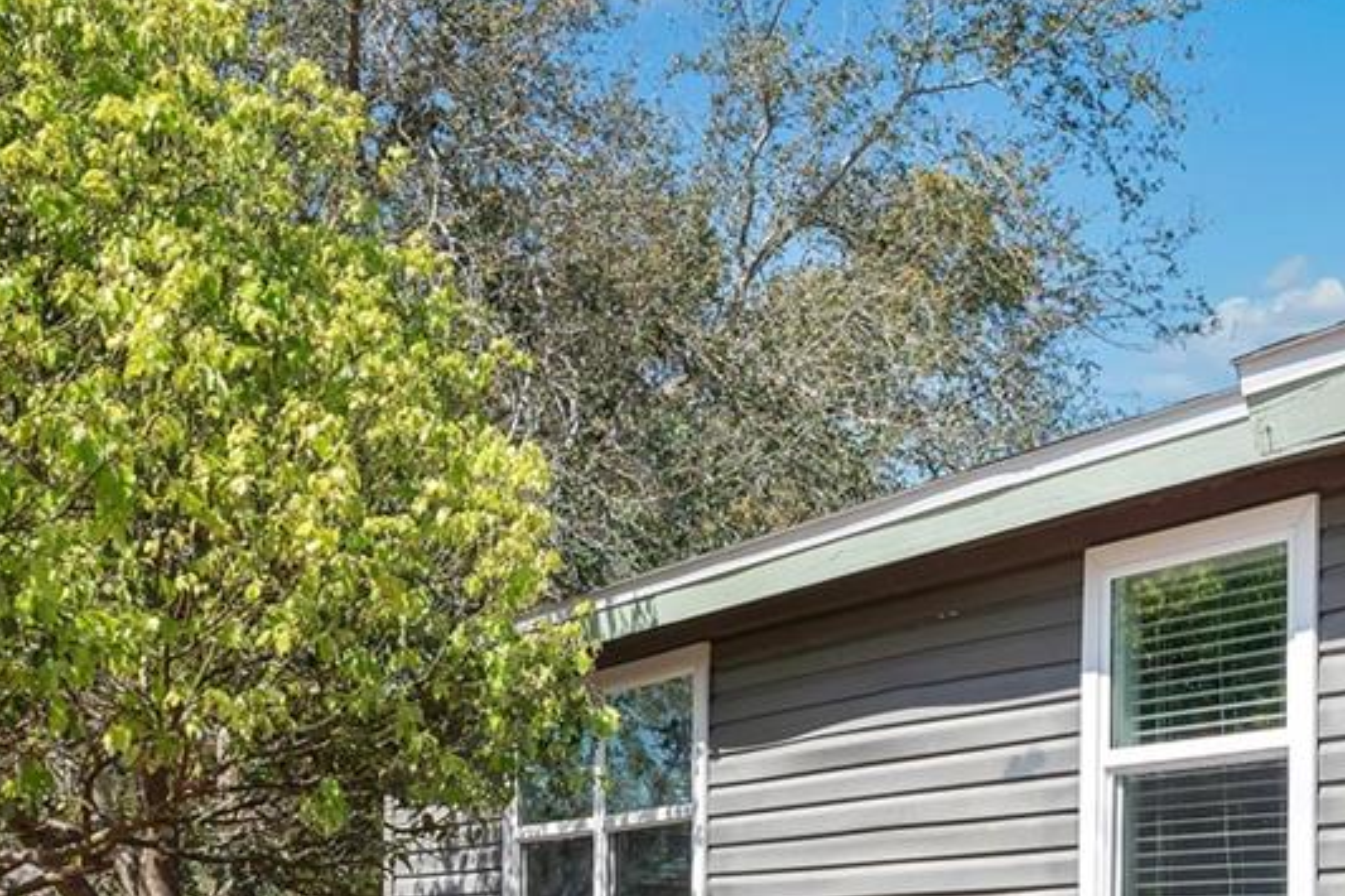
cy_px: 914
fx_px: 1793
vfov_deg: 26.4
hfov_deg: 39.6
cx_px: 1065
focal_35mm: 48
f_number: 8
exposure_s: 1/200
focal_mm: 16
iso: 100
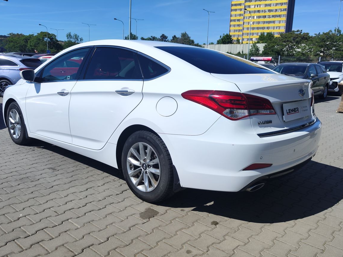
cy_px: 127
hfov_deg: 71.6
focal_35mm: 24
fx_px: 238
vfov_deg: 56.8
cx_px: 166
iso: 50
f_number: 1.69
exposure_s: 1/1442
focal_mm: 7.01
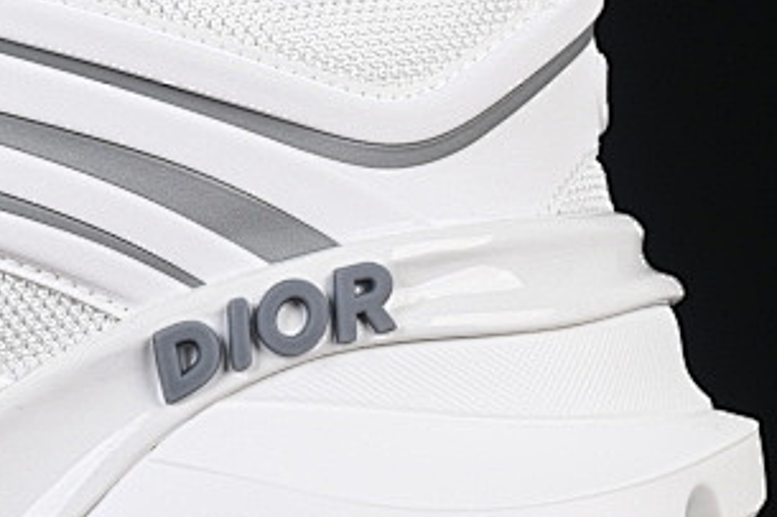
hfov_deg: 7.6
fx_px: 5738
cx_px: -273
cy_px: 84
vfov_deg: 5.2
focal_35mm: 266
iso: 160
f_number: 8
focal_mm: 50
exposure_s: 1/100
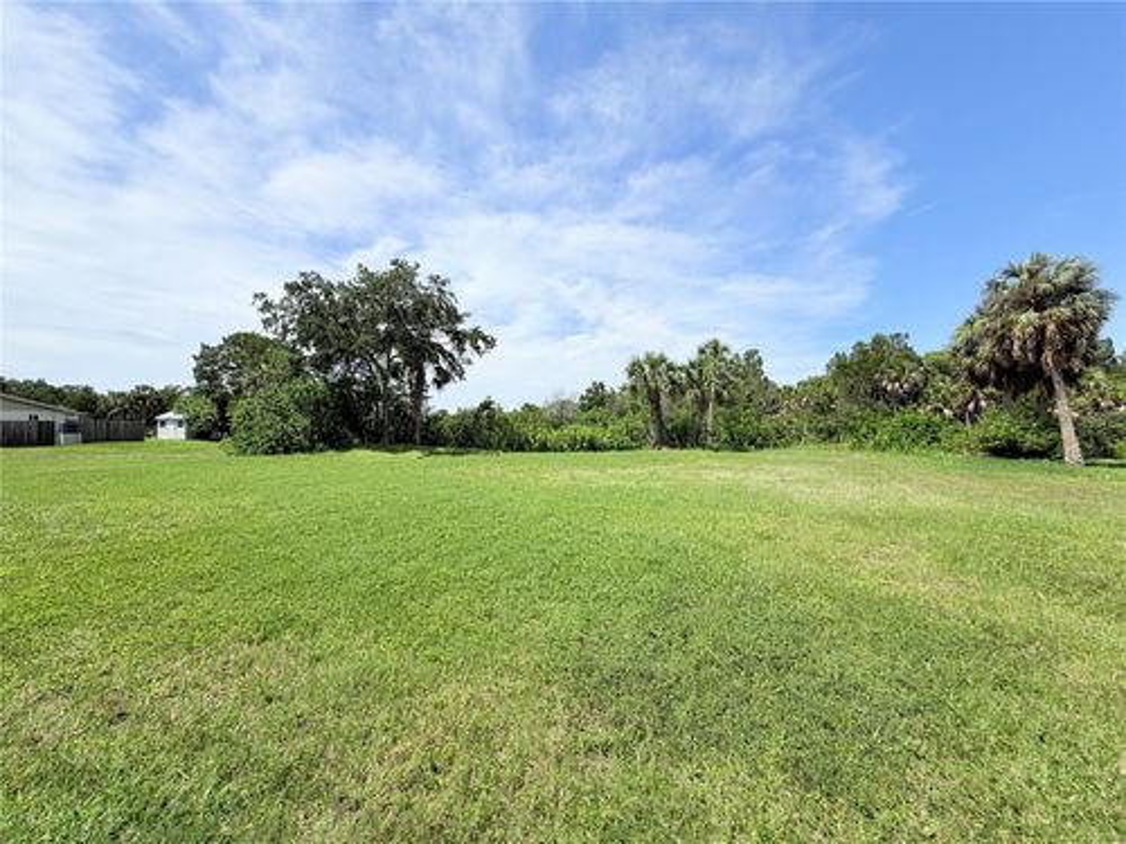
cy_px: 422
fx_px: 455
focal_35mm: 14
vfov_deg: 85.7
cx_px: 563
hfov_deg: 102.1
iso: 20
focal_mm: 2.22
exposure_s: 1/1431
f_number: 2.2
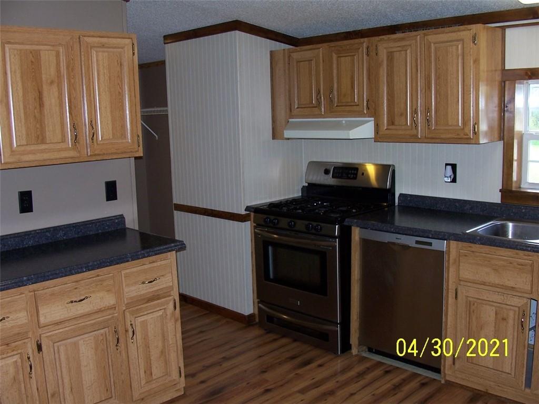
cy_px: 202
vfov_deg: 40.7
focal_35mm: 35
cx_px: 270
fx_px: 545
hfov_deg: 52.6
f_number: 2.8
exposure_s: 1/60
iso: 80
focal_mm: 6
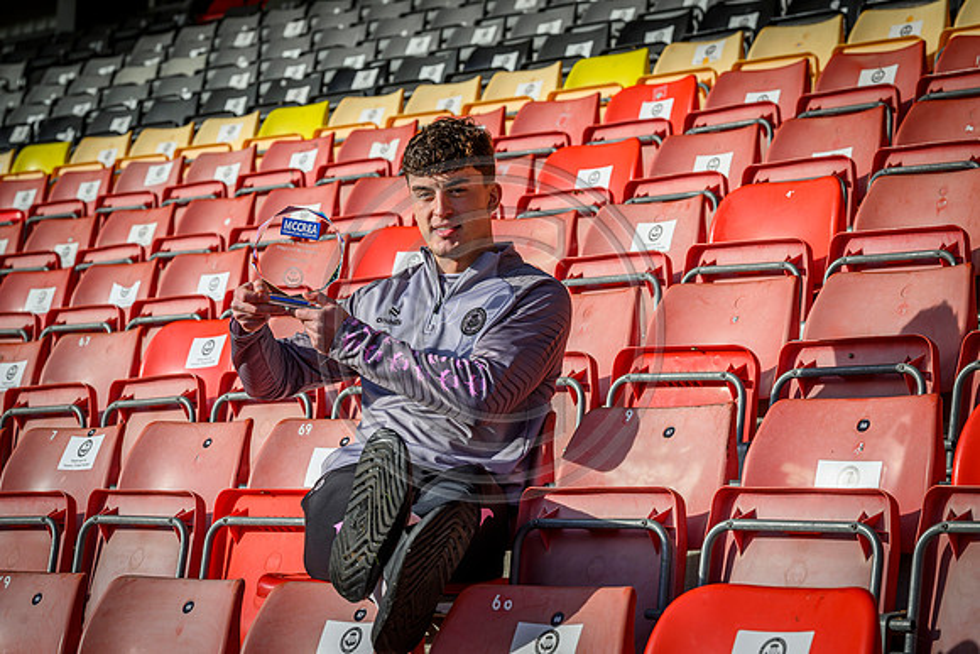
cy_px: 327
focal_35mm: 98
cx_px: 490
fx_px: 2668
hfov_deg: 20.8
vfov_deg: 14.0
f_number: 7.1
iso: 100
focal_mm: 98
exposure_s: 1/250
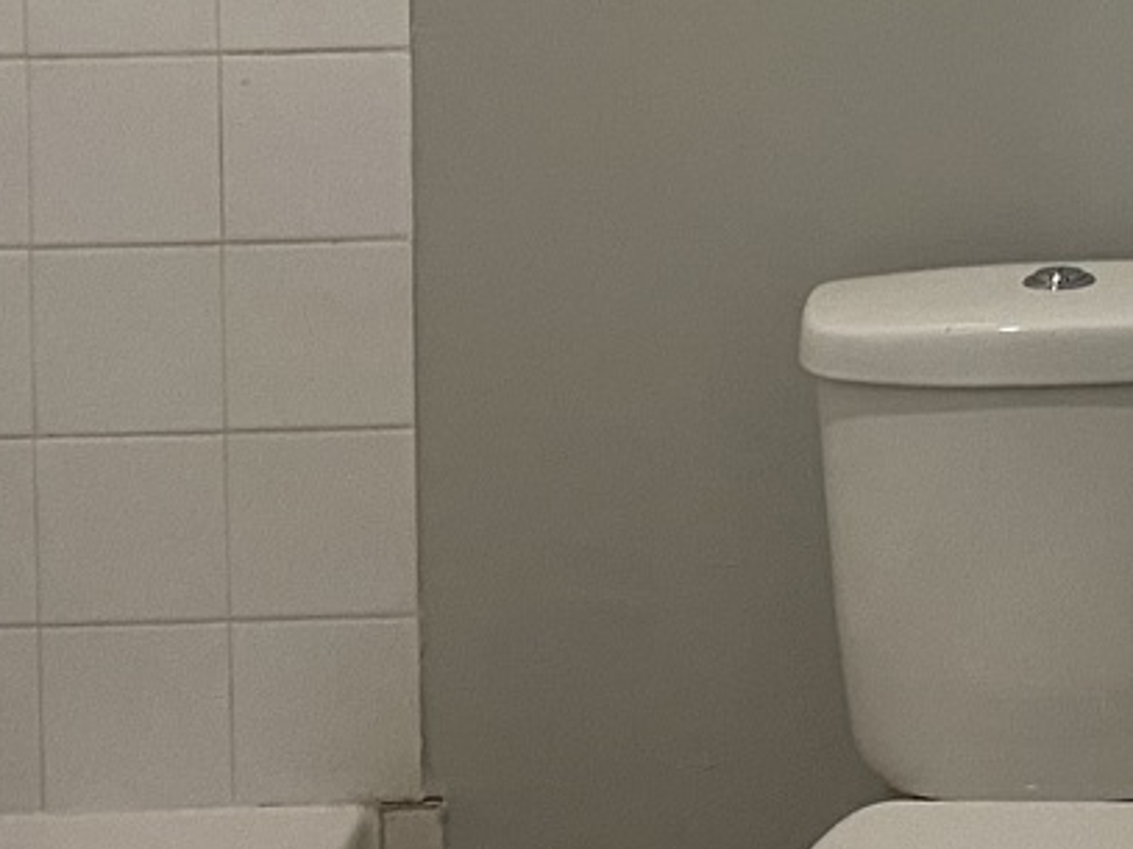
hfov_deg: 20.4
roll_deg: +1.5
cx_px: 1211
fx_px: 3010
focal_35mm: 92
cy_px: -345
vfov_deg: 15.1
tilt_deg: -3.5
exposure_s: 1/60
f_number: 1.8
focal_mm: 4.25
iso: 400
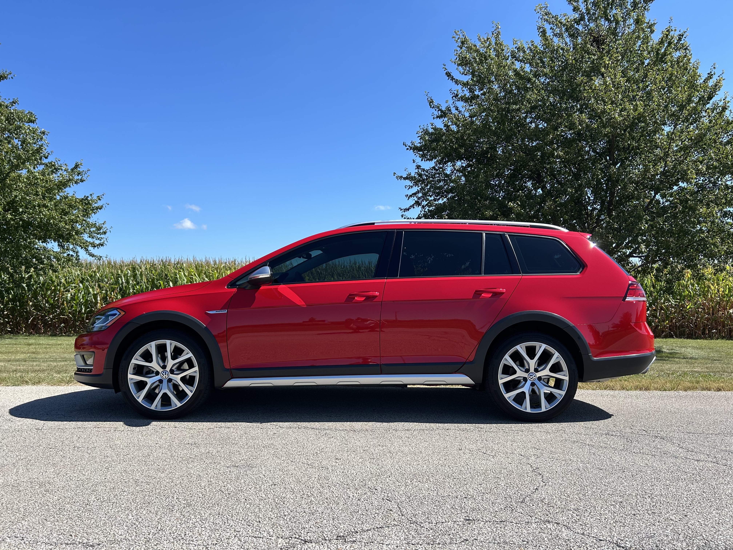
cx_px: 366
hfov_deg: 67.3
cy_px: 275
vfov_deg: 53.1
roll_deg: +0.5
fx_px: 551
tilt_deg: +2.0
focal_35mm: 26
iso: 50
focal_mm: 5.7
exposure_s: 1/3257
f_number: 1.5
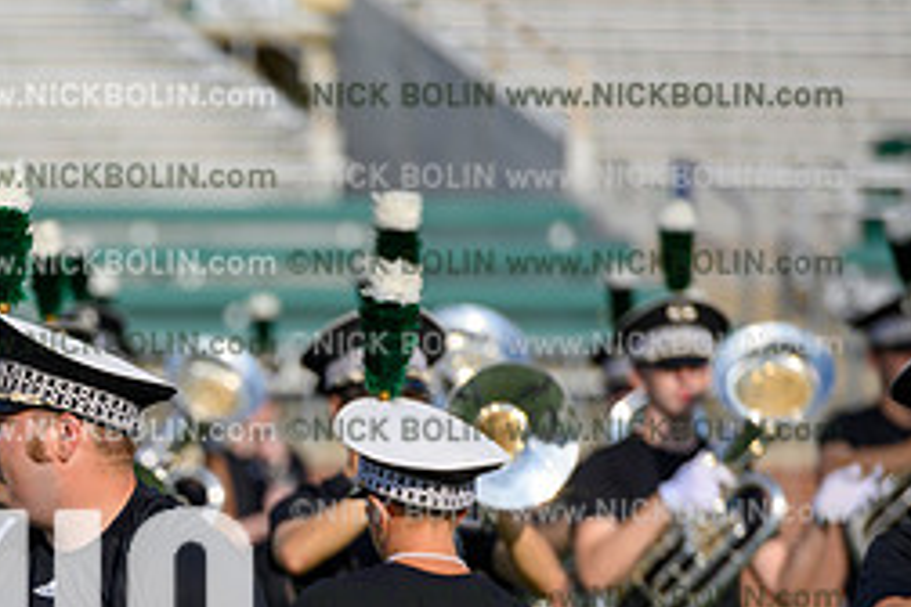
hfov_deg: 4.5
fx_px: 11640
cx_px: -4
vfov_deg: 3.0
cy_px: 681
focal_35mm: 460
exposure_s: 1/1600
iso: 100
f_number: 4
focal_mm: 200
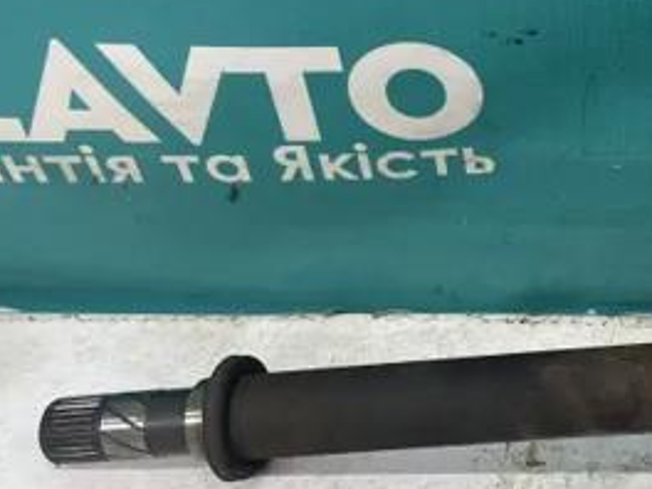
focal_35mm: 63
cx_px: 645
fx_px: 1187
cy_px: 126
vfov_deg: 23.1
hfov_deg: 28.9
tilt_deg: -38.0
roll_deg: +1.0
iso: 80
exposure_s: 1/100
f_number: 1.6
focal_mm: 4.2
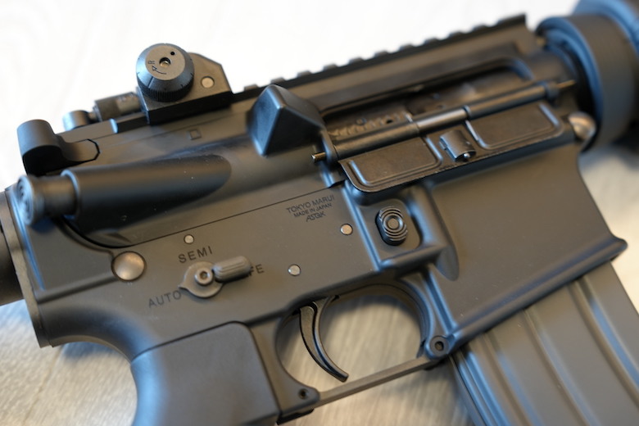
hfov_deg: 36.2
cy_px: 213
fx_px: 976
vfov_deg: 24.6
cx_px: 320
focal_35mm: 55
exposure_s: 1/3
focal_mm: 55
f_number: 2.8
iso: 200
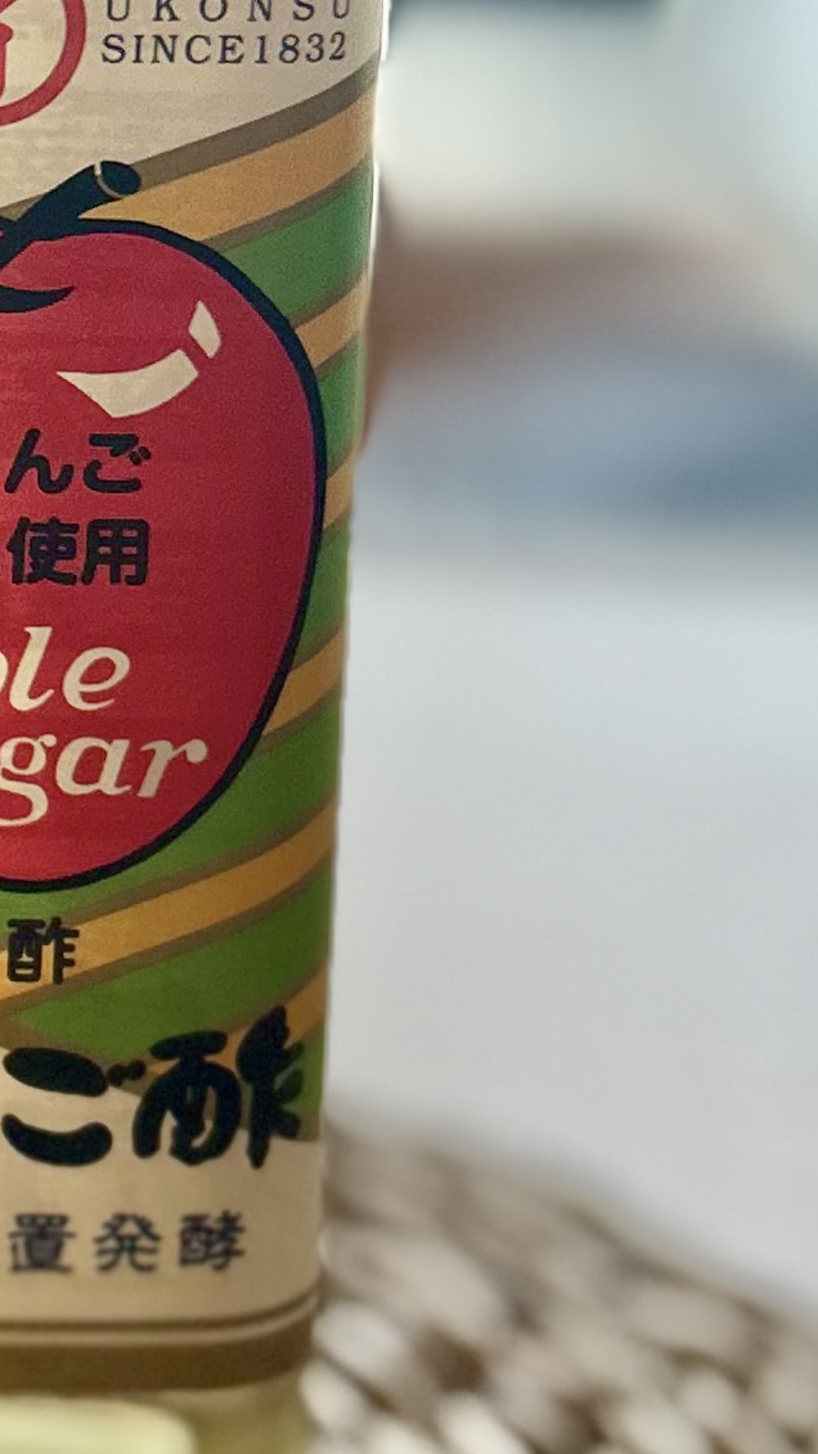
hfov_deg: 11.3
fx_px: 3895
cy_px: 225
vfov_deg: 20.8
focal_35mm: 101
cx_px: -540
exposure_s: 1/60
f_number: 1.5
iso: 64
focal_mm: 5.7
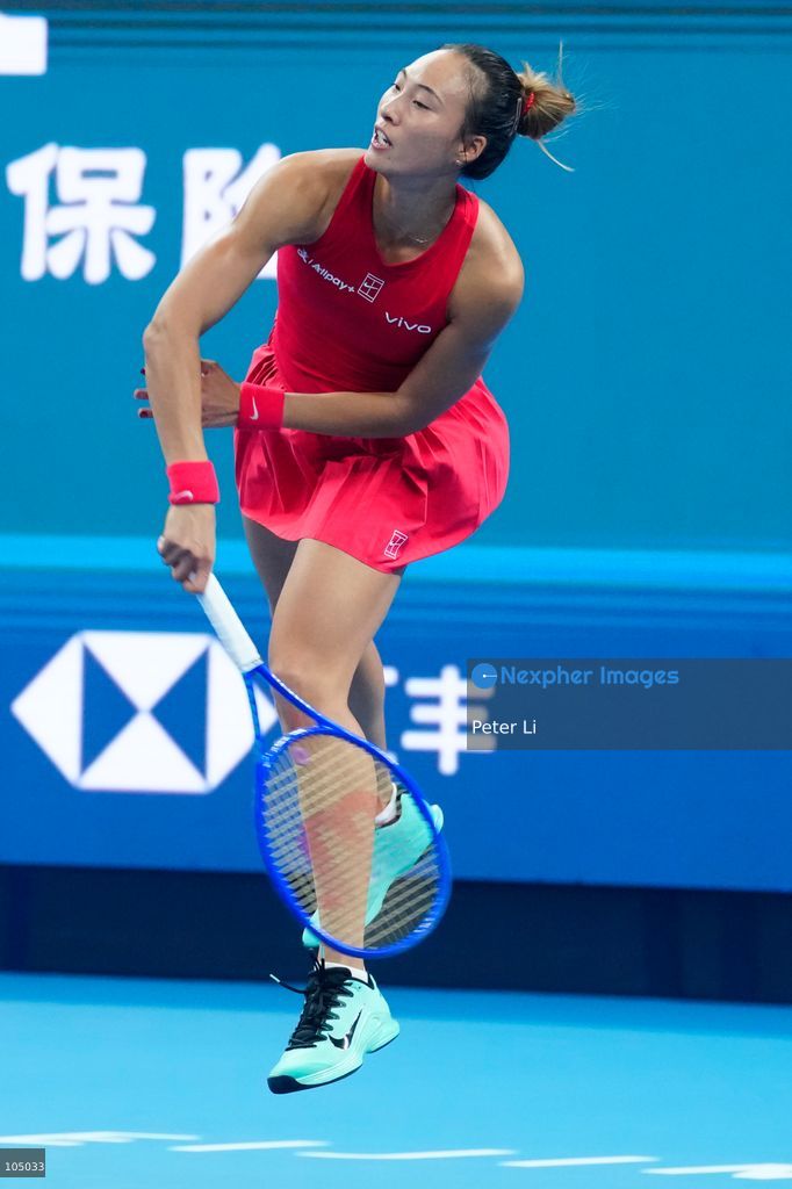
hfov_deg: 6.2
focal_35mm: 223
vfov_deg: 9.2
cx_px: 396
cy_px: 594
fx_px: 7363
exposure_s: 1/800
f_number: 4.5
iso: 5000
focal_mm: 223
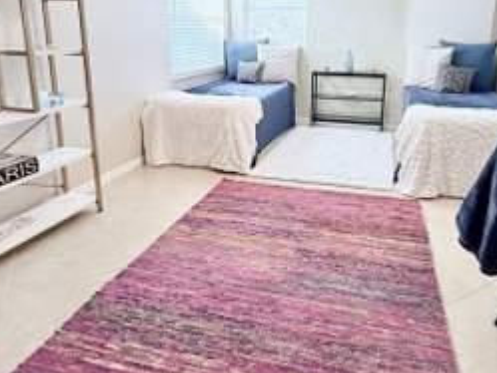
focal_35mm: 27
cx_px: 287
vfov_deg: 50.2
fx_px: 388
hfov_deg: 64.9
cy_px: 116
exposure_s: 1/125
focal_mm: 2.22
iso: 125
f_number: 2.2
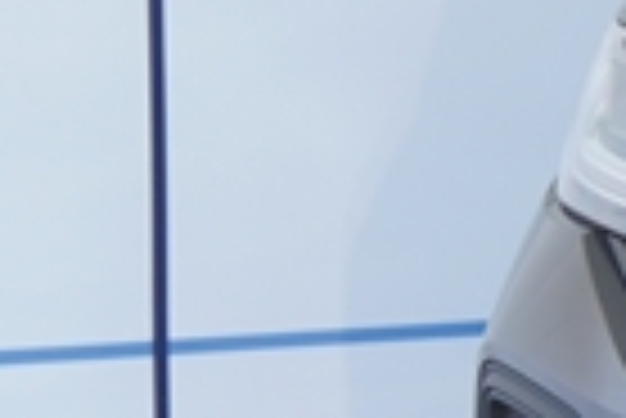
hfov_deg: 4.1
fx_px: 8280
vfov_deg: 2.9
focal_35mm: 476
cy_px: 178
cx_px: 2099
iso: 160
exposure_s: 1/80
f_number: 4
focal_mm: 43
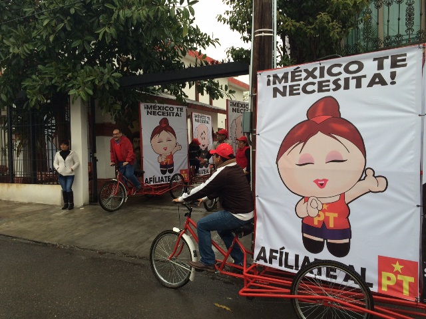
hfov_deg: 60.0
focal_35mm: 30
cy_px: 160
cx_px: 213
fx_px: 369
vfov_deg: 46.8
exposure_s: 1/224
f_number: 2.2
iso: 32
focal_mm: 4.12
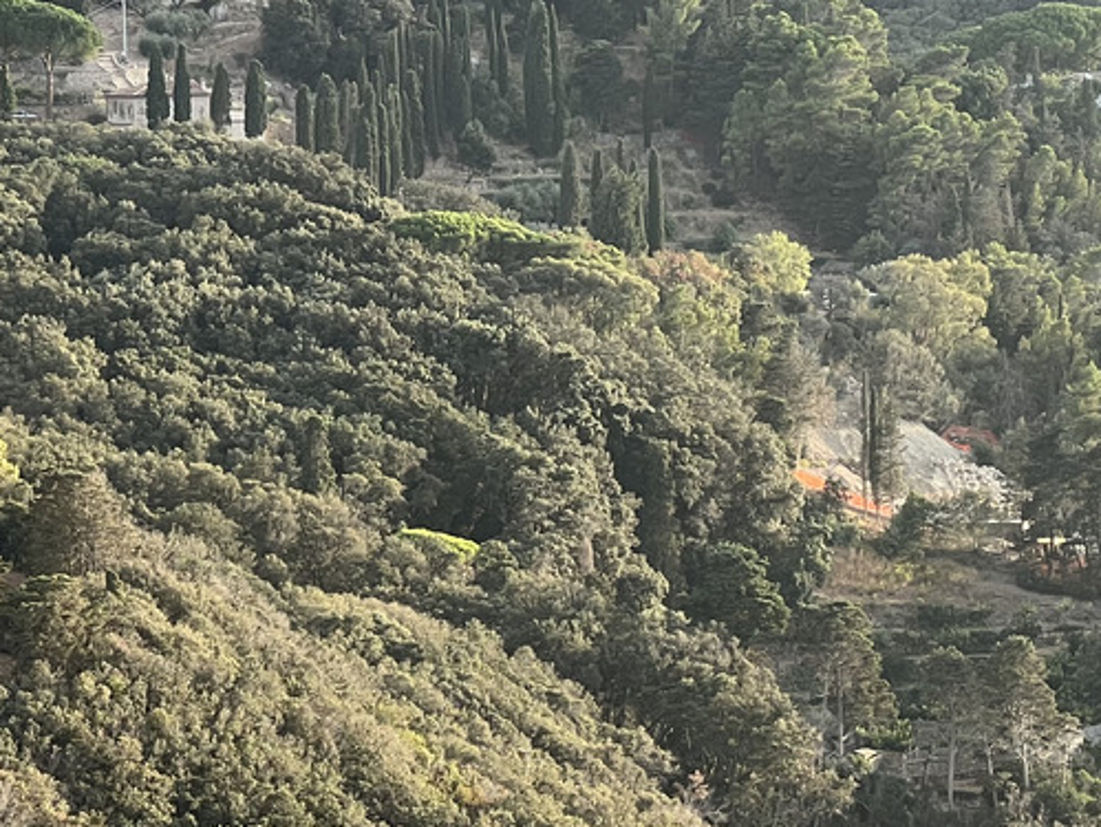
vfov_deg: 8.0
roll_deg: +0.9
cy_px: 728
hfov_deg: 10.7
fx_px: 5888
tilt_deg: -6.8
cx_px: 803
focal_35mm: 185
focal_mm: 9
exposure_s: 1/122
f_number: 2.8
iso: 32
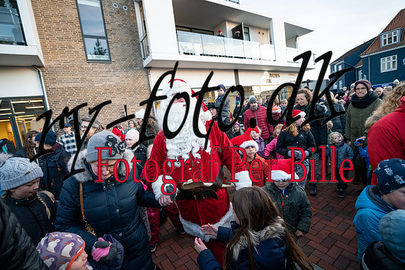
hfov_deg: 96.7
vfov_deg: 73.8
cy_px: 135
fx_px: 180
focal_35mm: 16
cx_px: 202
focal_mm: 16
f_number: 4
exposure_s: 1/500
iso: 4000
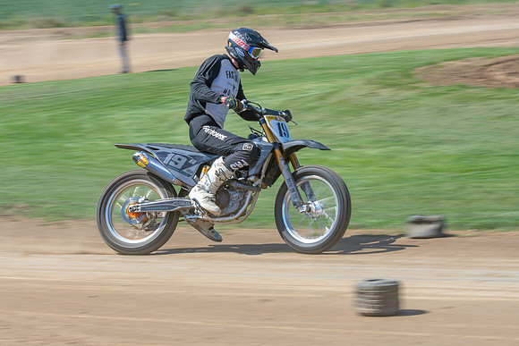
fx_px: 1860
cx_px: 260
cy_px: 173
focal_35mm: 129
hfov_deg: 15.9
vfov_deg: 10.6
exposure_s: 1/160
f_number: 8
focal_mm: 86
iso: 200
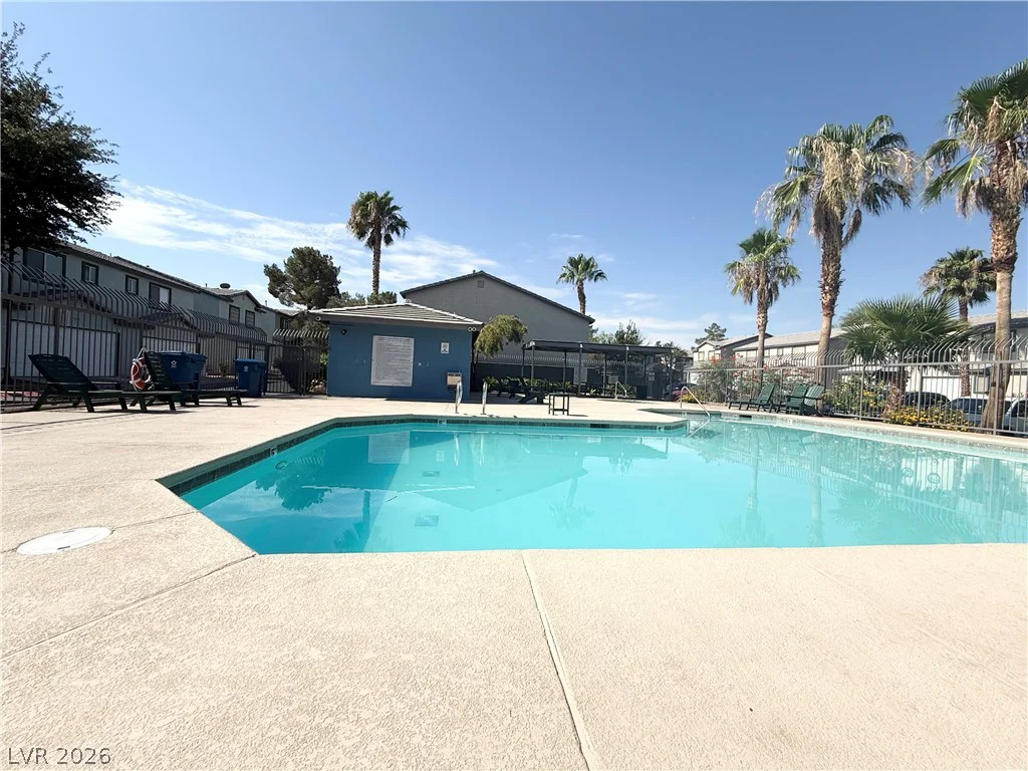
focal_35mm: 14
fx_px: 416
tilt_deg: -0.3
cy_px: 386
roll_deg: -2.1
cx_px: 514
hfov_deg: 102.1
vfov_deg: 85.7
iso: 50
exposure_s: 1/2717
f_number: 2.2
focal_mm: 2.22
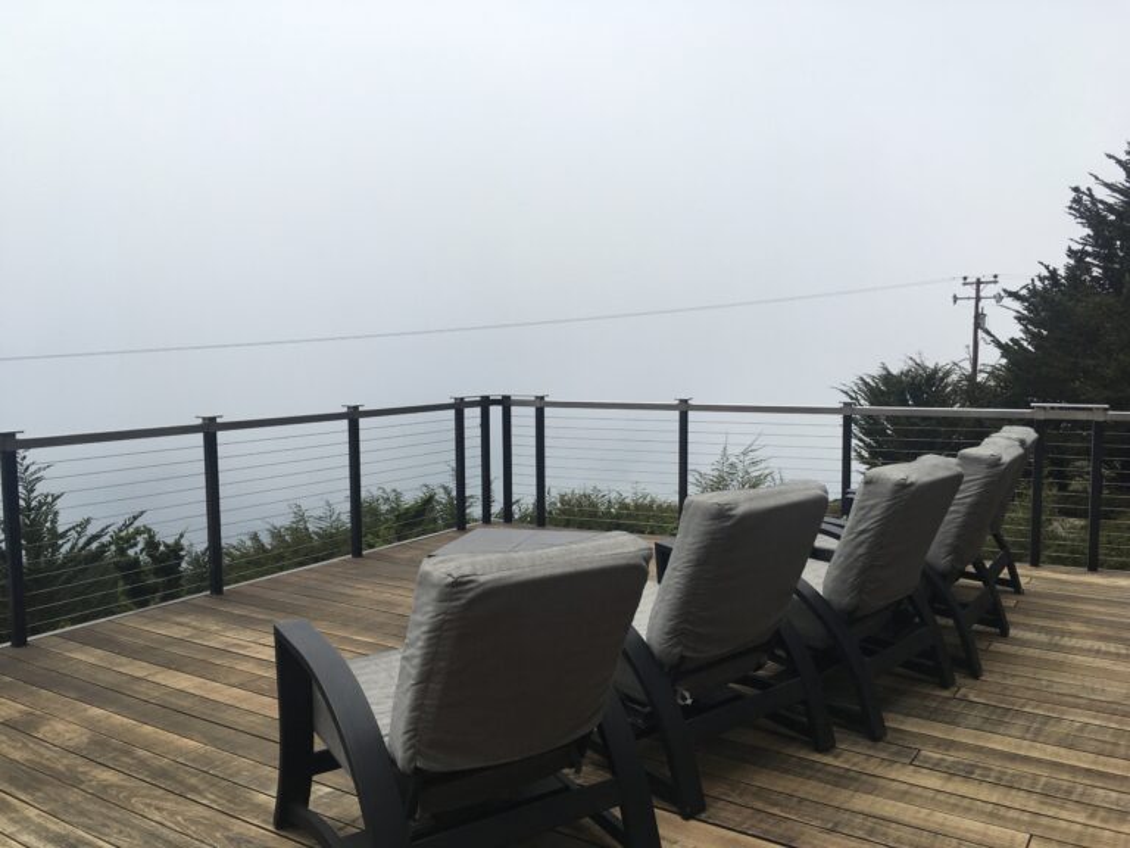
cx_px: 565
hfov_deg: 61.7
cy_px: 424
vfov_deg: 48.2
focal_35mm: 29
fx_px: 947
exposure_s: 1/2564
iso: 25
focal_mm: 4.15
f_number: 2.2
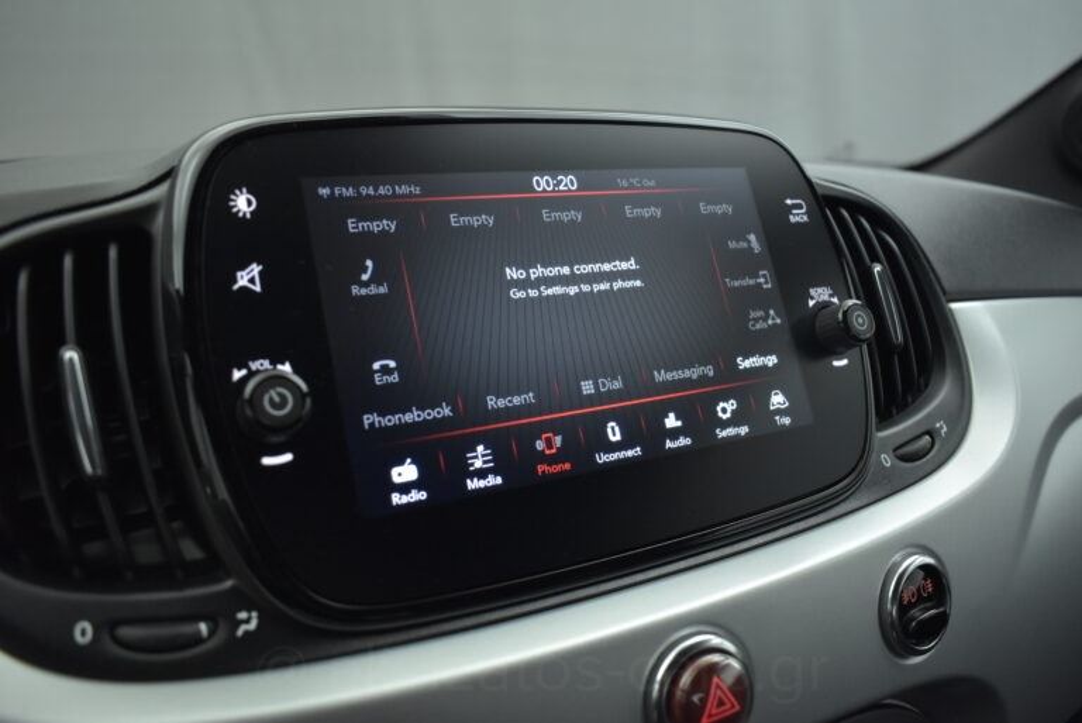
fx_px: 812
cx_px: 541
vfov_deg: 48.0
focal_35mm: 27
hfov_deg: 67.4
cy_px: 362
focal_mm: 18
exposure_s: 1/125
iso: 1600
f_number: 3.5
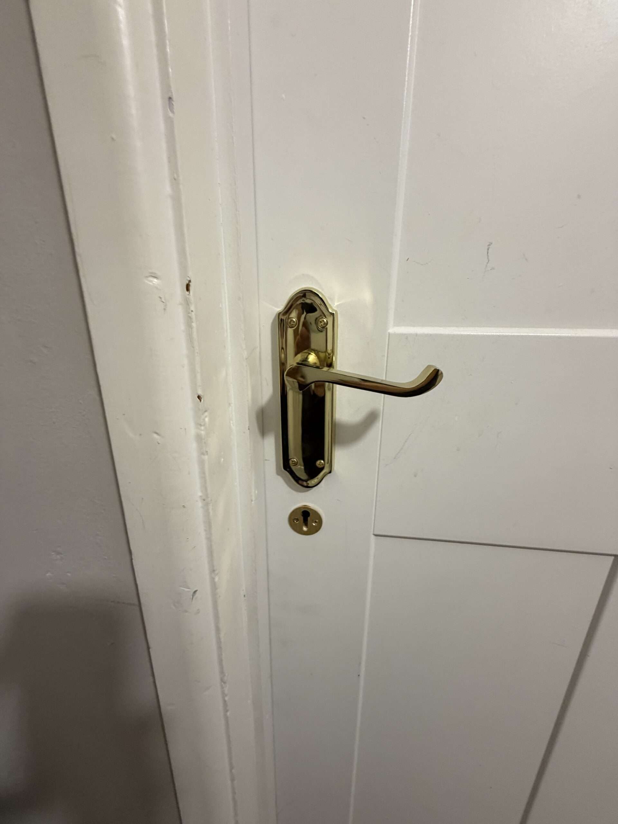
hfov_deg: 85.7
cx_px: 309
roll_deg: -0.6
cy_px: 412
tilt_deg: -17.2
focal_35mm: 14
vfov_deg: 102.1
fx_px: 333
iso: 200
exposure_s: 1/50
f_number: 2.2
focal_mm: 2.22
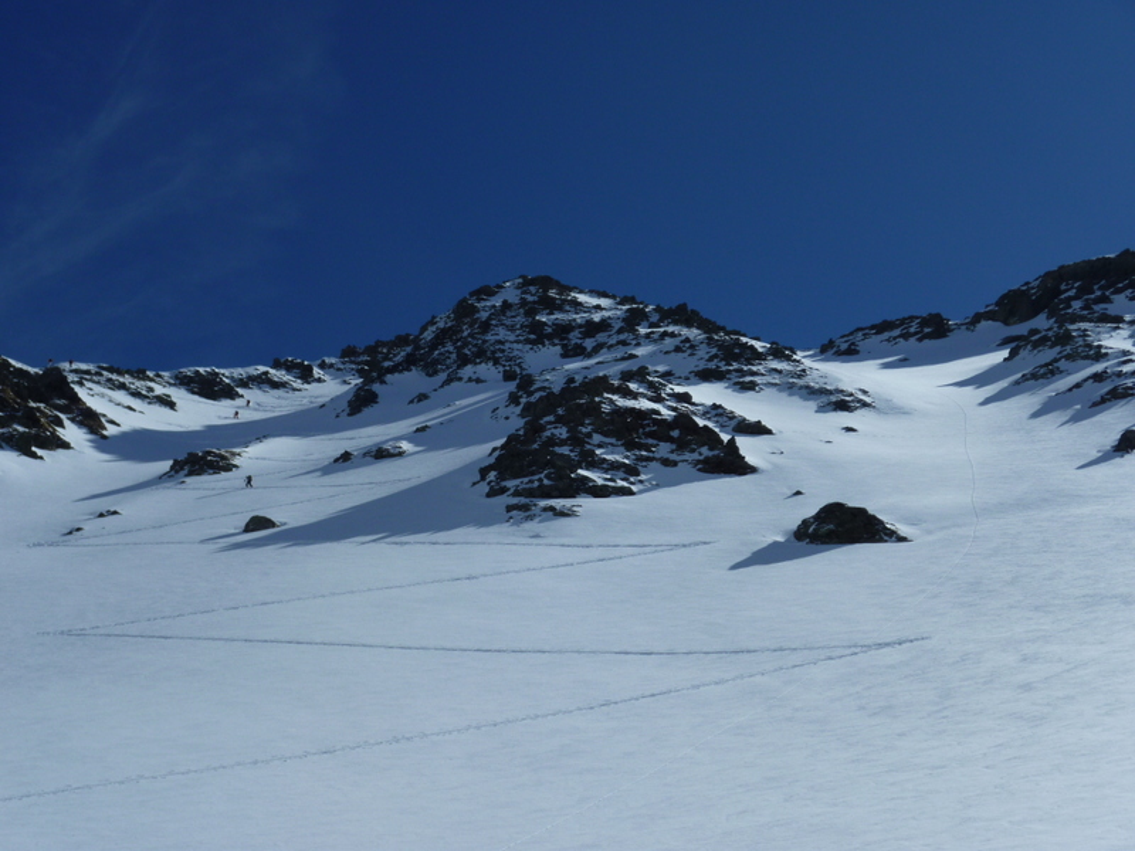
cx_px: 568
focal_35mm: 61
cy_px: 426
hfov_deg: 31.7
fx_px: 2000
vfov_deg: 24.0
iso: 80
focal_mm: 11
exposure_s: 1/160
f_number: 14
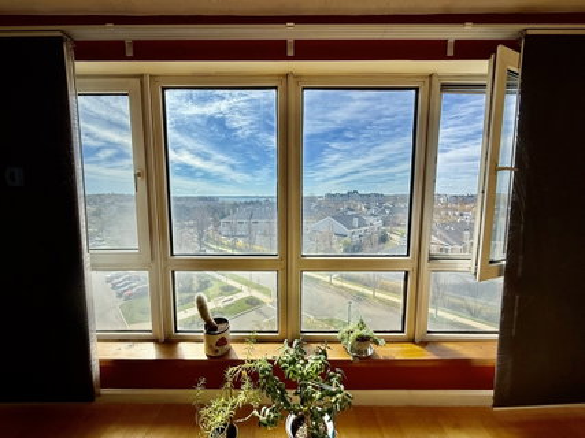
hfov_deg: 102.1
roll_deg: -0.1
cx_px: 292
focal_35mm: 14
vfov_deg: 85.6
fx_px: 237
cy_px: 219
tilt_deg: -4.4
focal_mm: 2.22
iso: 64
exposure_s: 1/789
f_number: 2.2
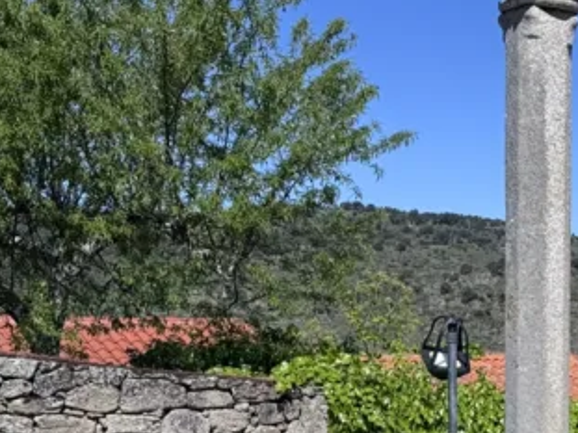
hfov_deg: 23.4
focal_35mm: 79
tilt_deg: -7.9
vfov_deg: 17.8
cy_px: 504
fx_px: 1319
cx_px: 610
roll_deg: -1.5
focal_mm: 6.76
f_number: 1.78
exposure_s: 1/4310
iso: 80
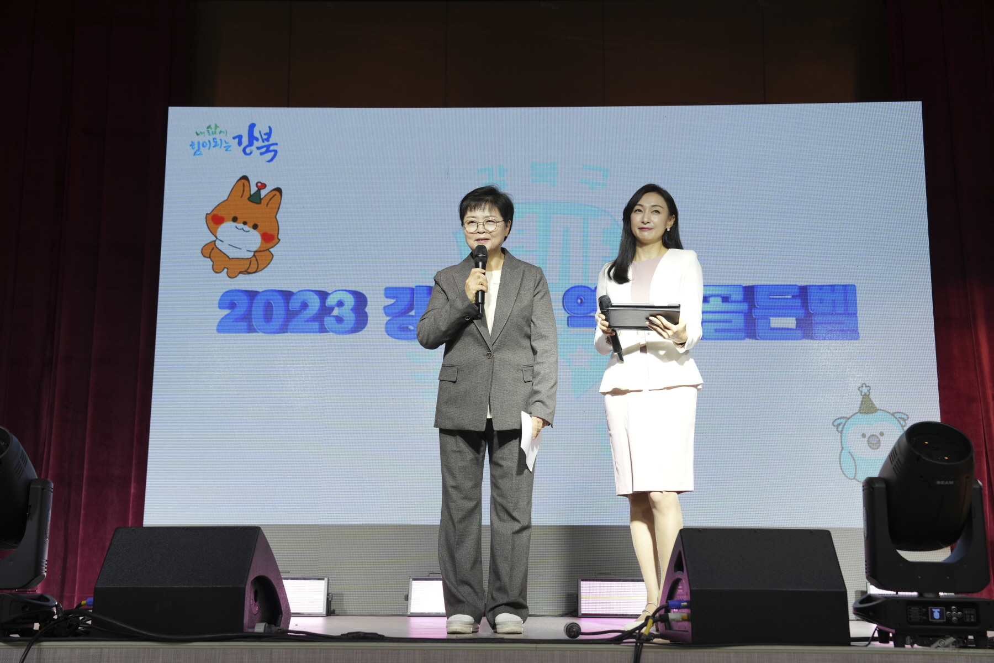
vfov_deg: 29.2
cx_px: 497
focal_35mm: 46
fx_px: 1270
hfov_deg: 42.7
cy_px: 332
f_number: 4
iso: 320
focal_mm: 46
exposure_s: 1/160
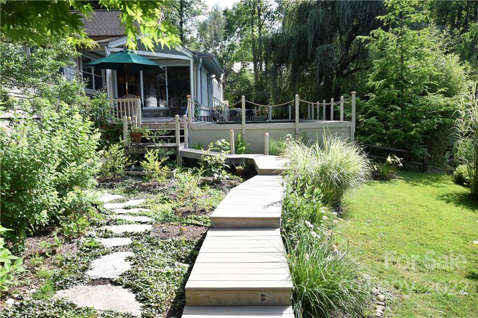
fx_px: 398
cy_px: 159
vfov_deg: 43.6
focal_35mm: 30
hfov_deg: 61.9
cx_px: 239
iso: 400
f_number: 7.1
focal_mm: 20
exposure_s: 1/200
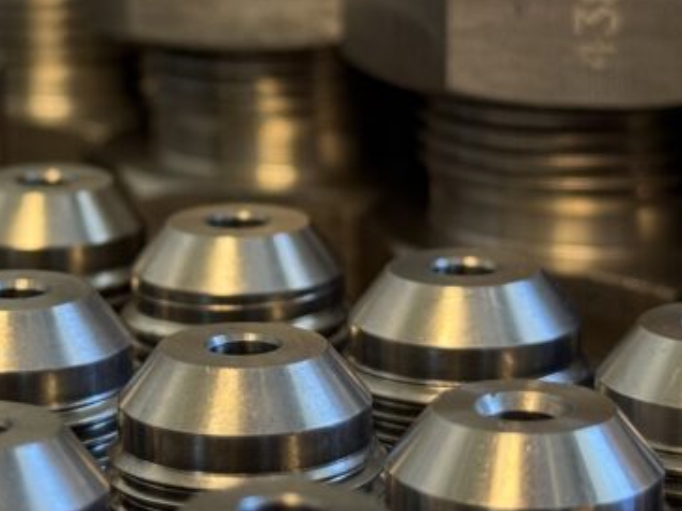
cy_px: 137
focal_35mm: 135
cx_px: 139
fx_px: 2660
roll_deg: +0.6
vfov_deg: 11.0
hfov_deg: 14.5
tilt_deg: -12.2
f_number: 1.78
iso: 100
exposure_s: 1/50
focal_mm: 6.76
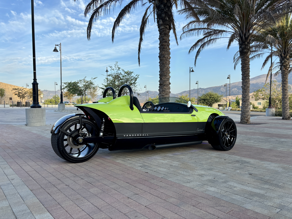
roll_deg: +0.0
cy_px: 110
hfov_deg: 67.3
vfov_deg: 53.1
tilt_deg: -2.9
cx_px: 146
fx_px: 219
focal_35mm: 26
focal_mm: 5.96
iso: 50
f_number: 1.6
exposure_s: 1/587
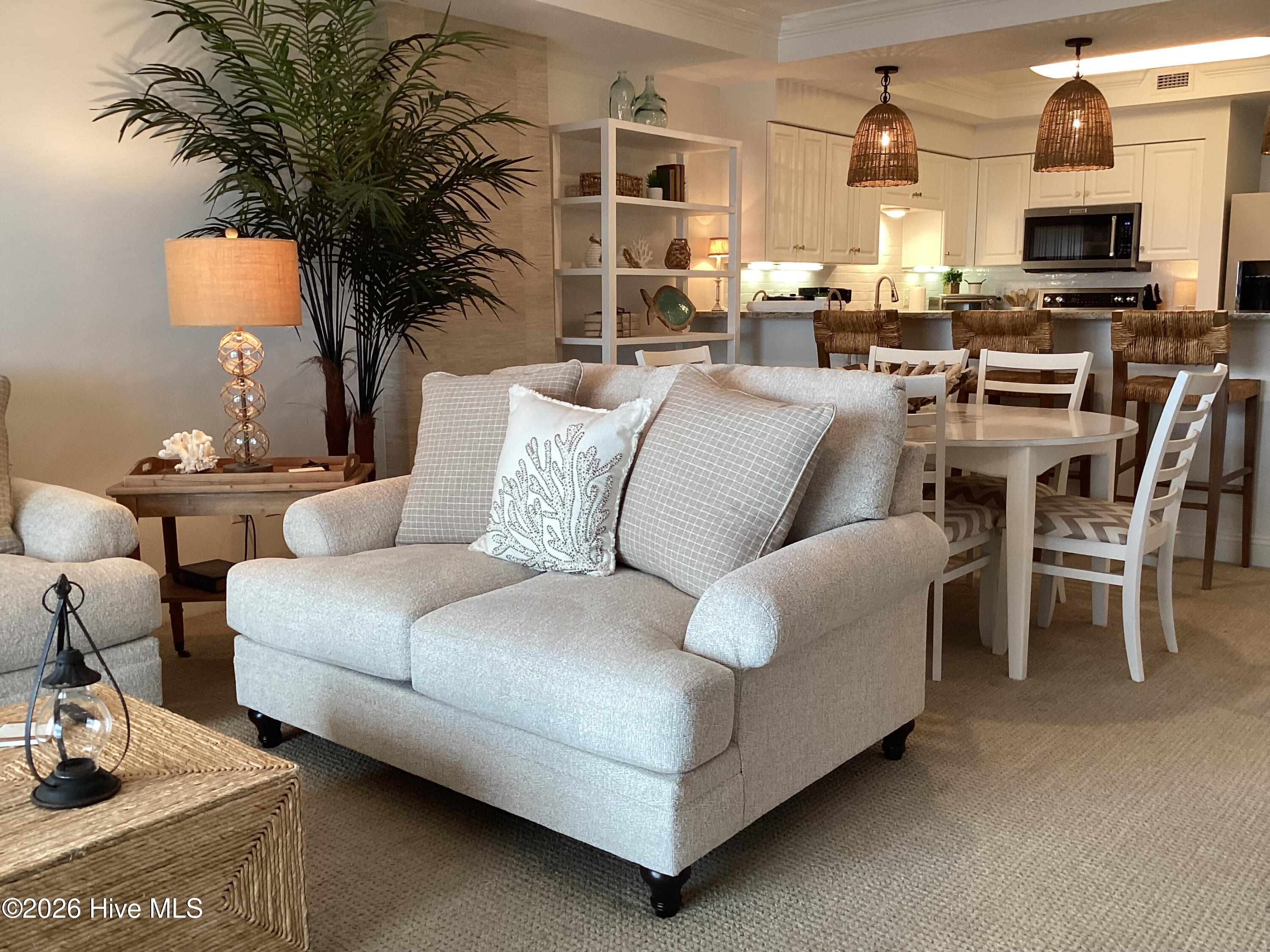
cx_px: 635
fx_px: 1137
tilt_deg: -8.6
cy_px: 476
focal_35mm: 31
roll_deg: +0.4
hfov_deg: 58.4
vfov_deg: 45.4
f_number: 2.4
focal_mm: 3.3
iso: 80
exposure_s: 1/60
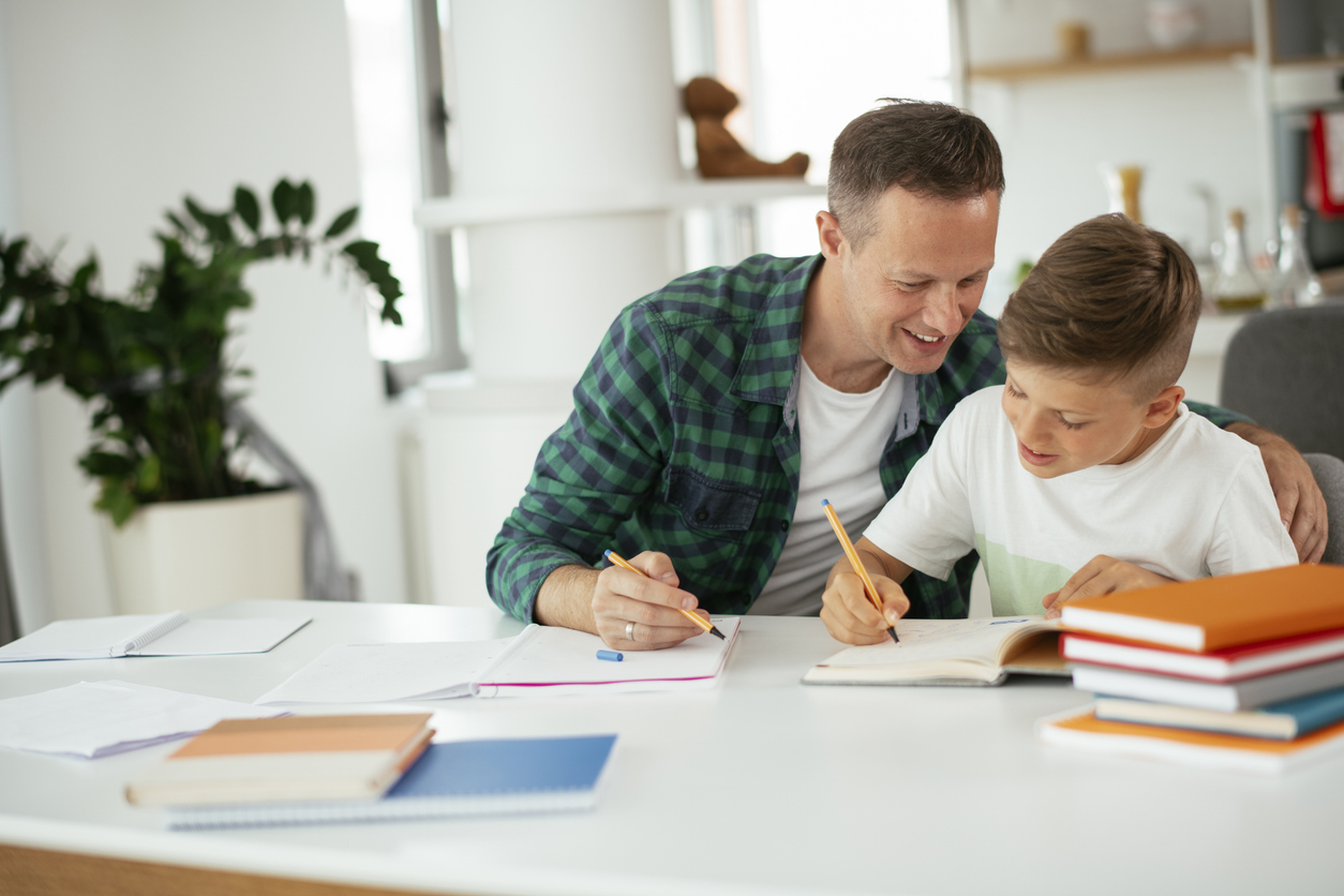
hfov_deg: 34.5
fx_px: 2165
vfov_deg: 23.4
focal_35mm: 58
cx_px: 672
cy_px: 448
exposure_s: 1/320
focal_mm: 58
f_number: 2
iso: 200
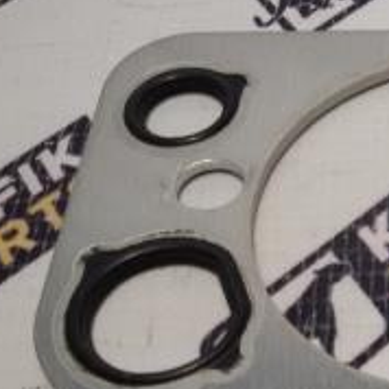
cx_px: 522
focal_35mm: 83
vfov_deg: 20.7
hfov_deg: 19.1
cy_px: 287
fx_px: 1055
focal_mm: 2.93
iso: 50
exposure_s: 1/50
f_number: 2.4
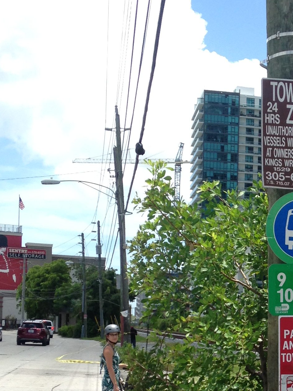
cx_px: 306
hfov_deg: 16.7
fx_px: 971
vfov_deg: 22.3
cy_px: 333
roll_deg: -2.0
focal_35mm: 86
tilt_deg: -1.7
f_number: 2.4
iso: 50
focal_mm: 4.12
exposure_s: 1/1063
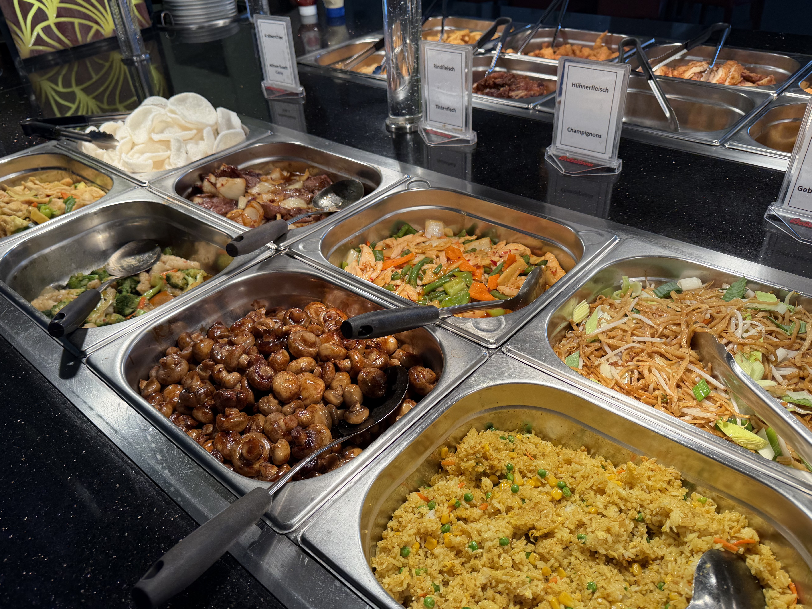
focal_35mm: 26
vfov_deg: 53.0
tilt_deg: -35.5
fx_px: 610
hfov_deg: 67.3
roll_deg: +5.2
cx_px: 393
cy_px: 319
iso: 64
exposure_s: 1/222
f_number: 1.78
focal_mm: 6.76
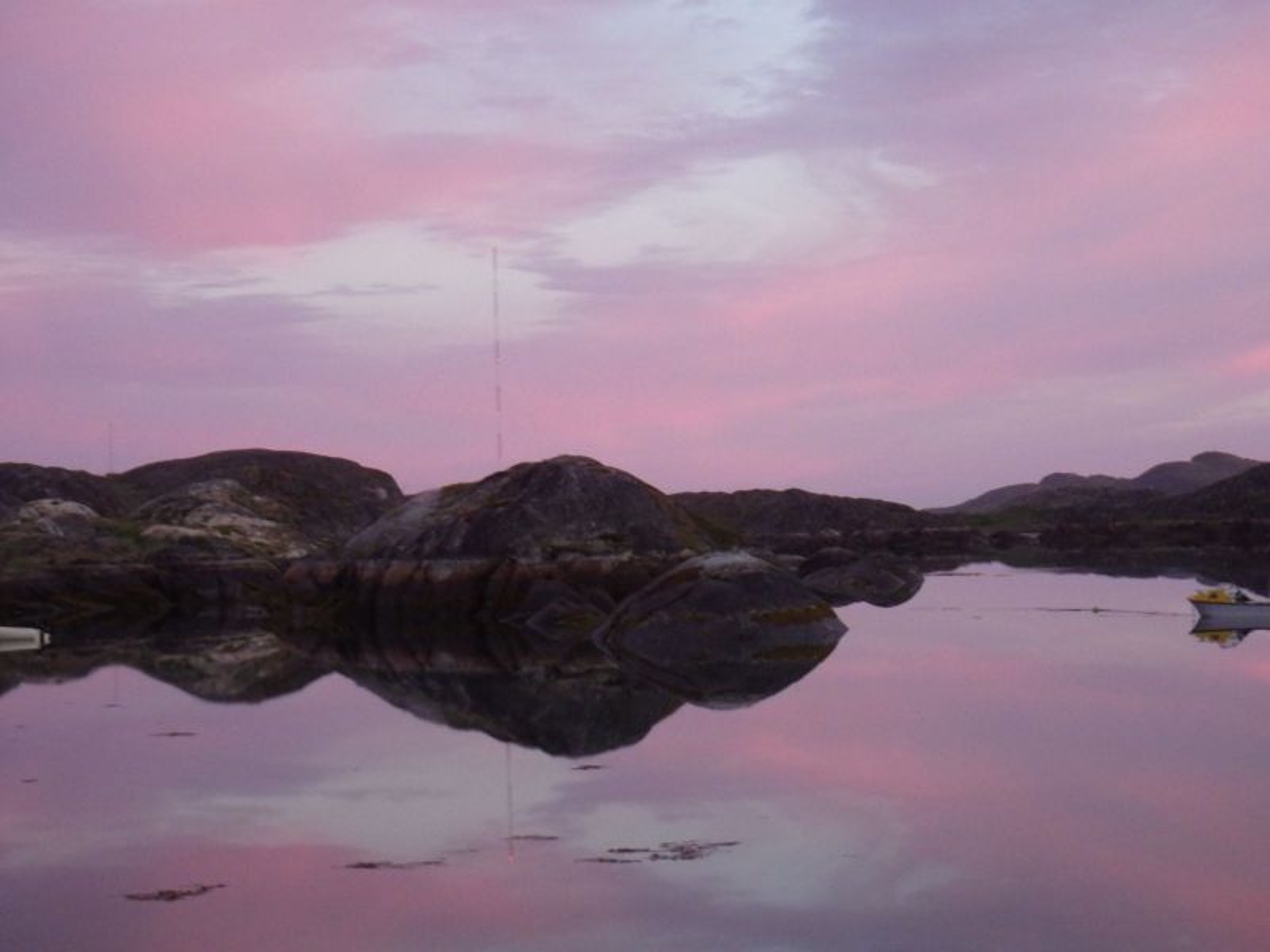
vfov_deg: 19.1
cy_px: 476
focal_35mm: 77
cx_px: 635
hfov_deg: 25.3
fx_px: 2825
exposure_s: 1/80
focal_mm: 13.7
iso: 640
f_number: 4.8
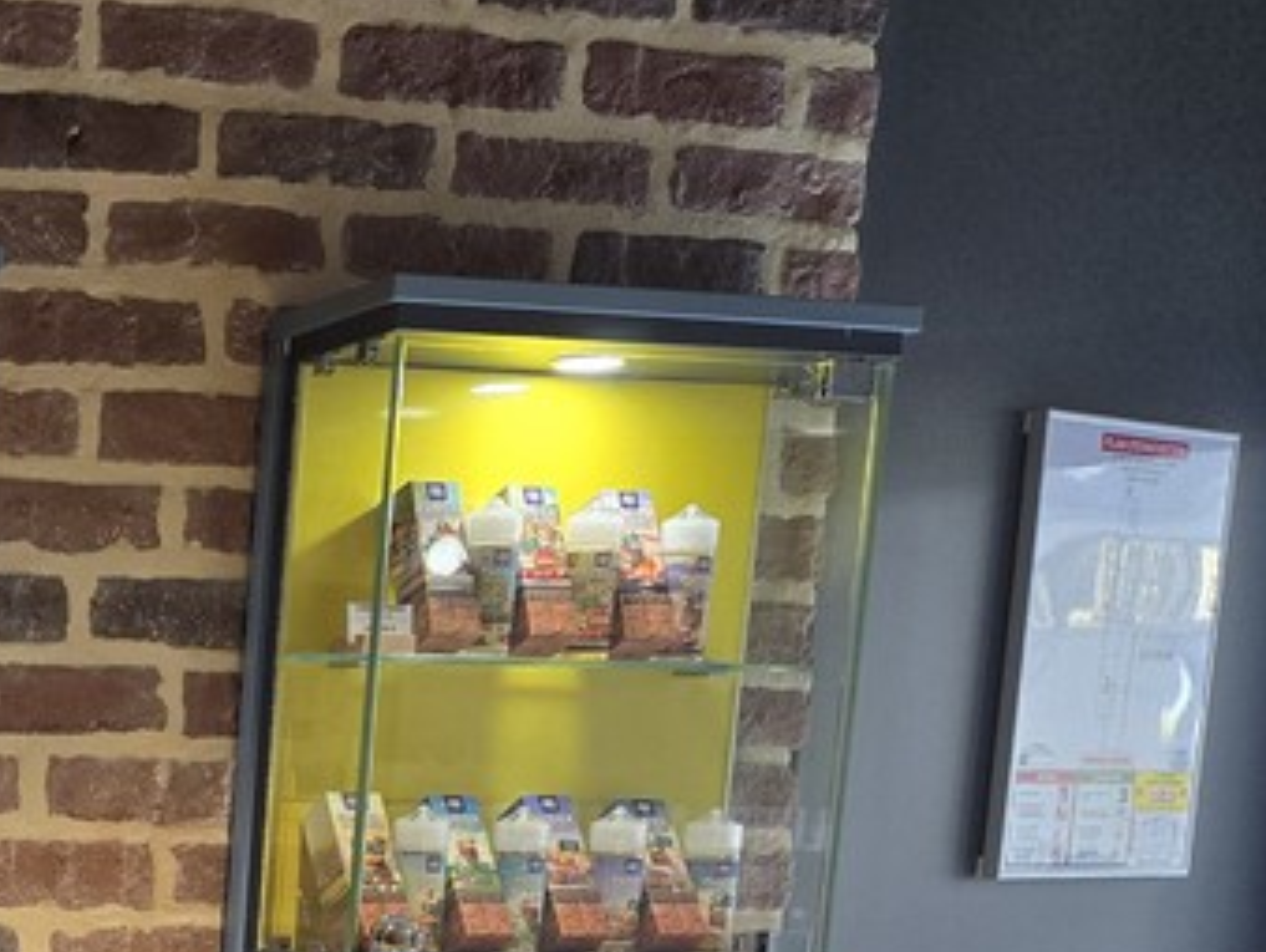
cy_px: 1070
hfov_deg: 26.7
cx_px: -388
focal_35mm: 61
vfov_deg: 22.6
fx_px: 2233
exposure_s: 1/180
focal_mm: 5.4
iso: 200
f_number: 1.8
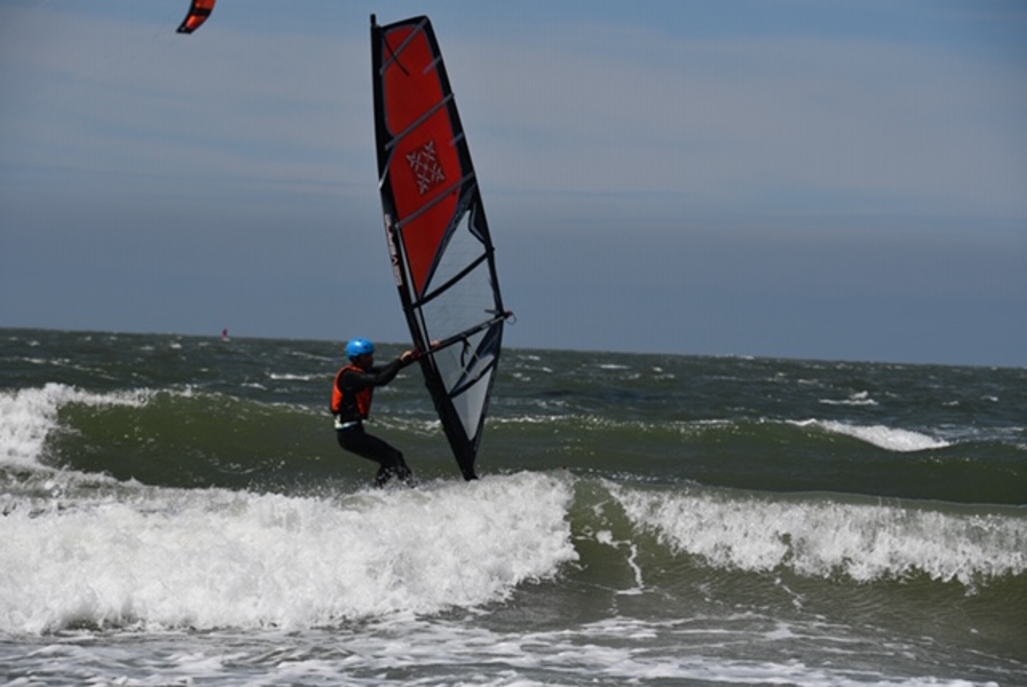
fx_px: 5339
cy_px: 344
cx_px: 514
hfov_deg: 11.0
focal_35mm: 187
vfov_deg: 7.4
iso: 200
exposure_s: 1/2000
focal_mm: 125
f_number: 8
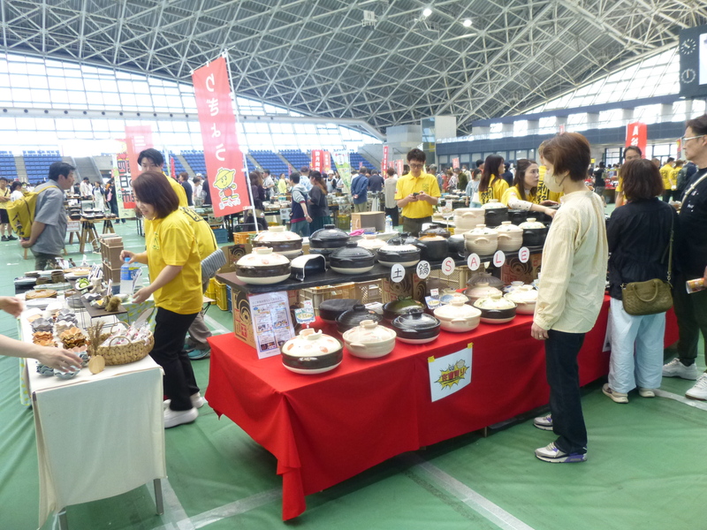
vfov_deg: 54.9
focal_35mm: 25
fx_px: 511
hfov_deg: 69.4
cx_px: 354
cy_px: 265
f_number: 3.1
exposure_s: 1/60
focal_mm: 4.5
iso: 320
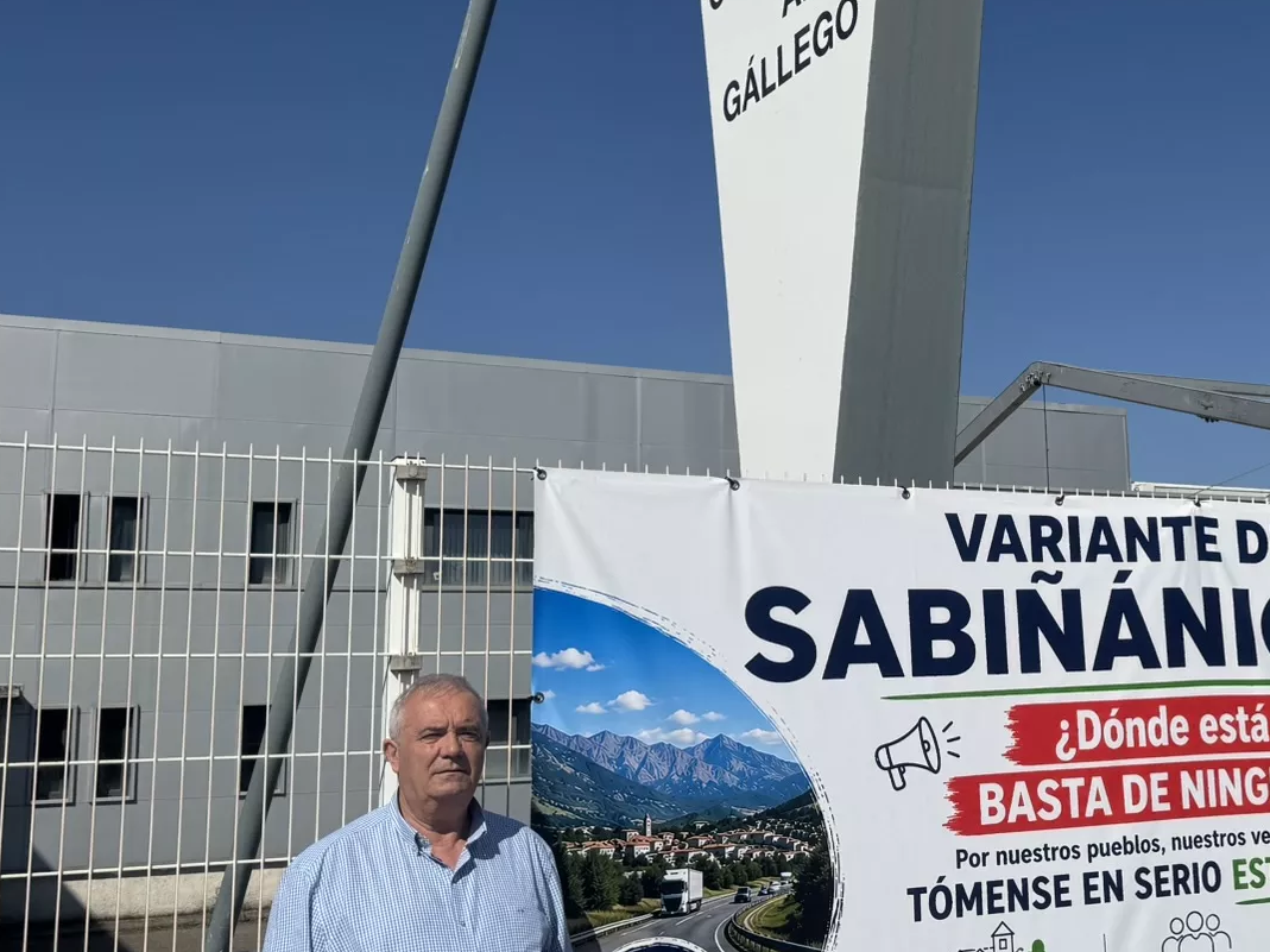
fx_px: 1687
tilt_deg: +10.3
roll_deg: +1.6
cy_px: 424
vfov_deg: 31.5
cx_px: 956
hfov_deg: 40.1
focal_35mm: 46
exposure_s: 1/12346
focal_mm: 6.76
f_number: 1.78
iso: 80
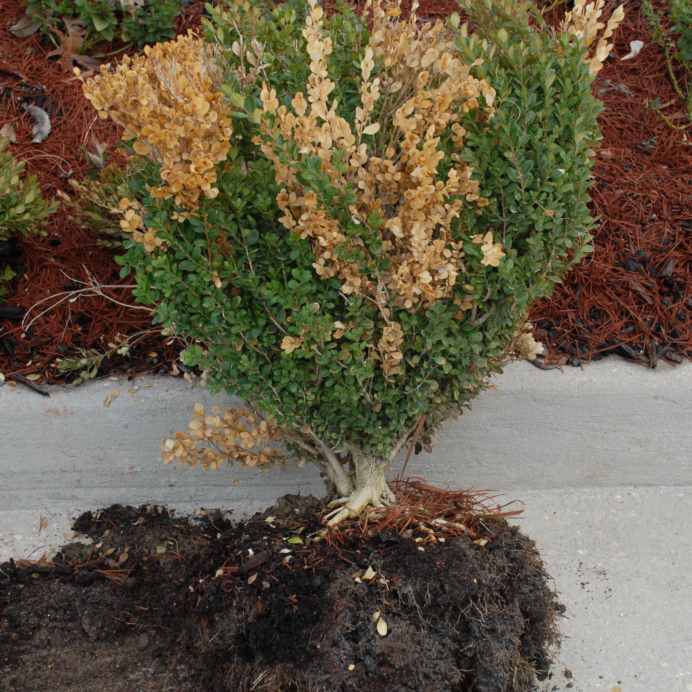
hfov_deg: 27.4
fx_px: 1417
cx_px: 354
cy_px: 326
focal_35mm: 63
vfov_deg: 27.4
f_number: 5.6
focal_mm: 31
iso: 200
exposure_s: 1/125
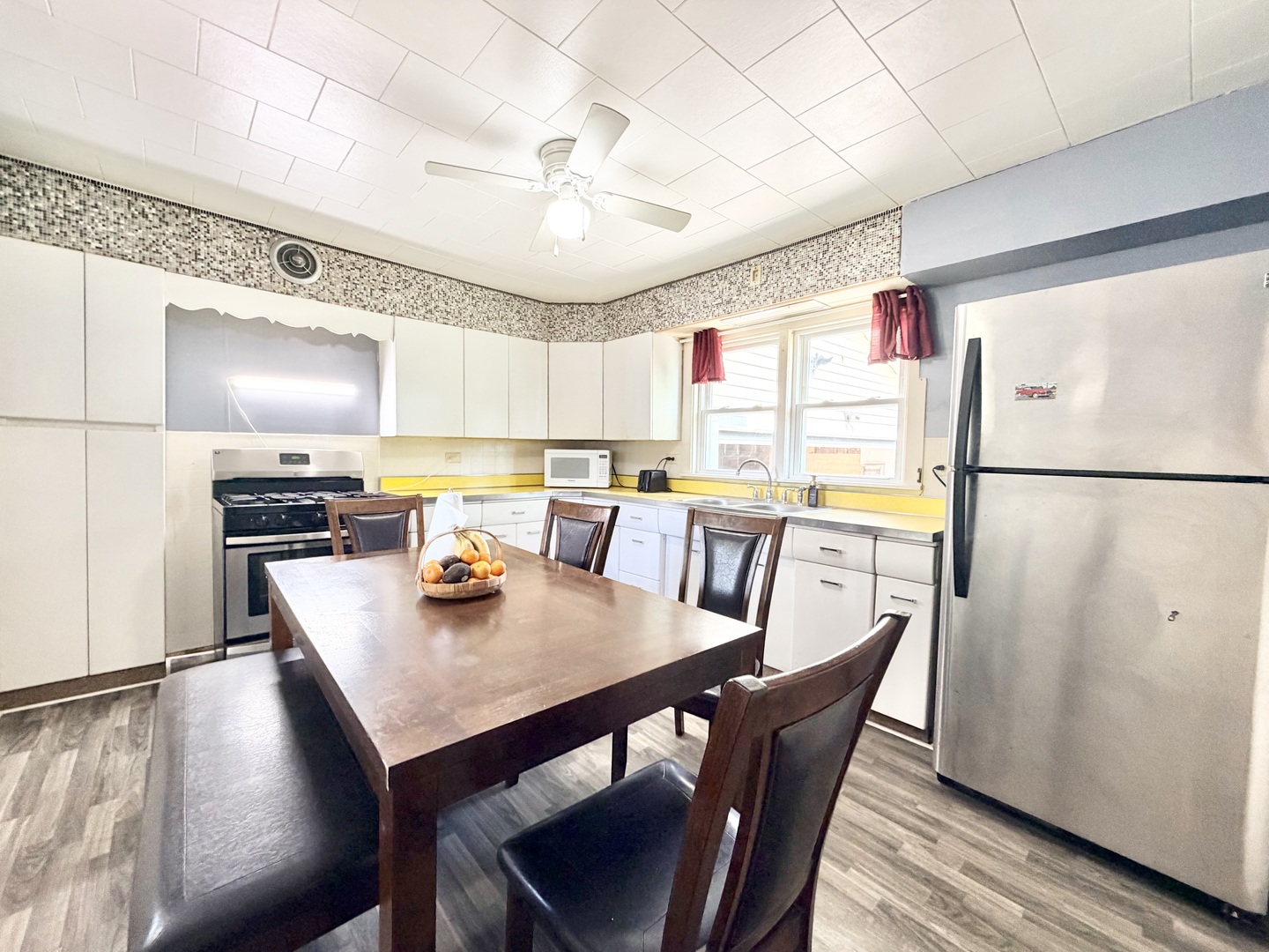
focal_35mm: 14
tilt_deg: -4.2
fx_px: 513
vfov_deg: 85.7
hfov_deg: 102.1
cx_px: 634
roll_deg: -0.7
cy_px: 476
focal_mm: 2.22
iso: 200
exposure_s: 1/60
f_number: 2.2
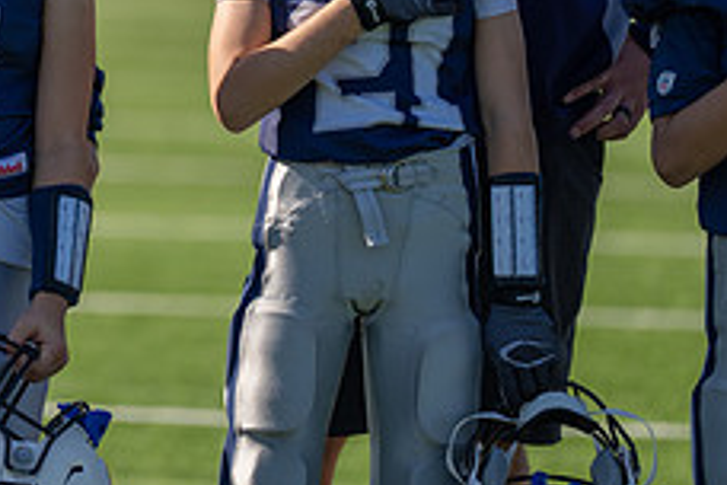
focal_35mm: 509
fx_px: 10278
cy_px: -104
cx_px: -191
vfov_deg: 2.7
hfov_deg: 4.0
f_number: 2.8
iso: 100
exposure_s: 1/1600
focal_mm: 200
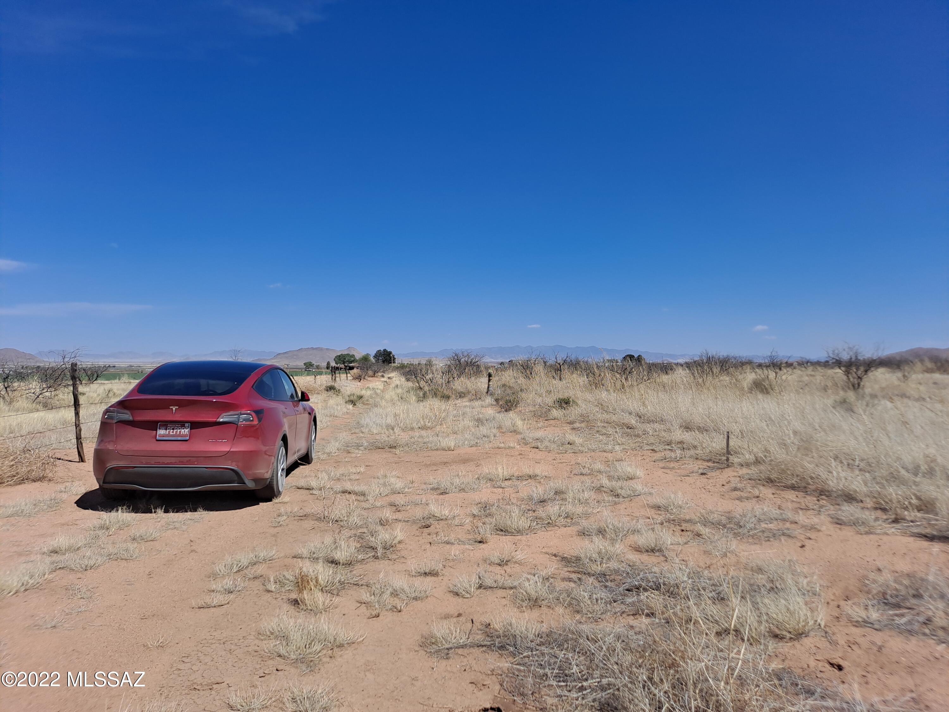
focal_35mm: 25
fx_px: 685
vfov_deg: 54.9
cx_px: 474
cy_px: 356
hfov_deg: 69.4
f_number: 2
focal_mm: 4.6
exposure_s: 1/1938
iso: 32
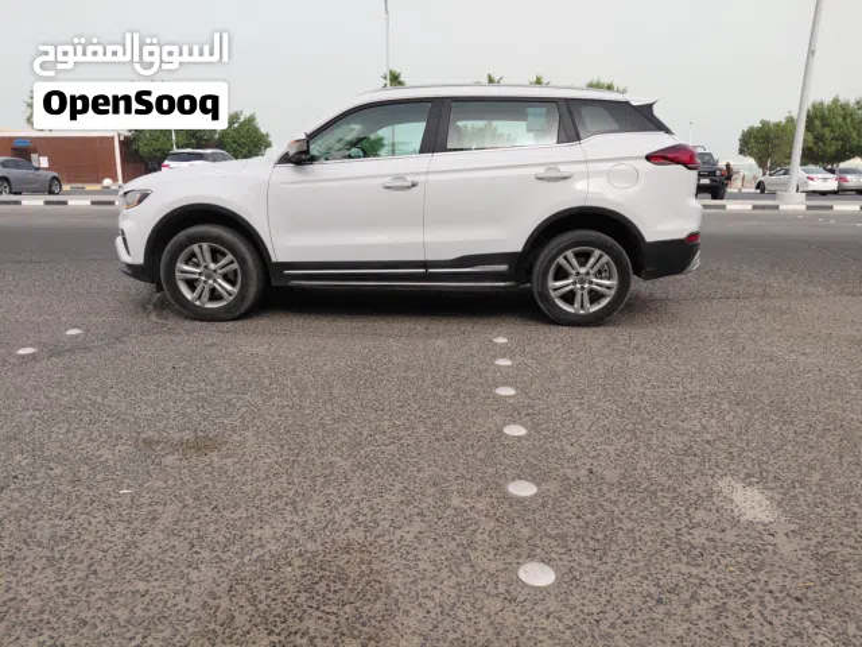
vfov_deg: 54.9
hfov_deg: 69.4
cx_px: 431
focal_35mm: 25
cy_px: 324
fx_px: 623
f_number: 1.8
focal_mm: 4.69
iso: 50
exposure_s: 1/1762
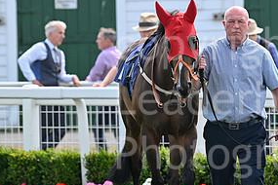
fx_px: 3143
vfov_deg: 3.4
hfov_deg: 5.1
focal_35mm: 407
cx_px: 243
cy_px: 108
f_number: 4.5
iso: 400
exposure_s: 1/1250
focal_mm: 200
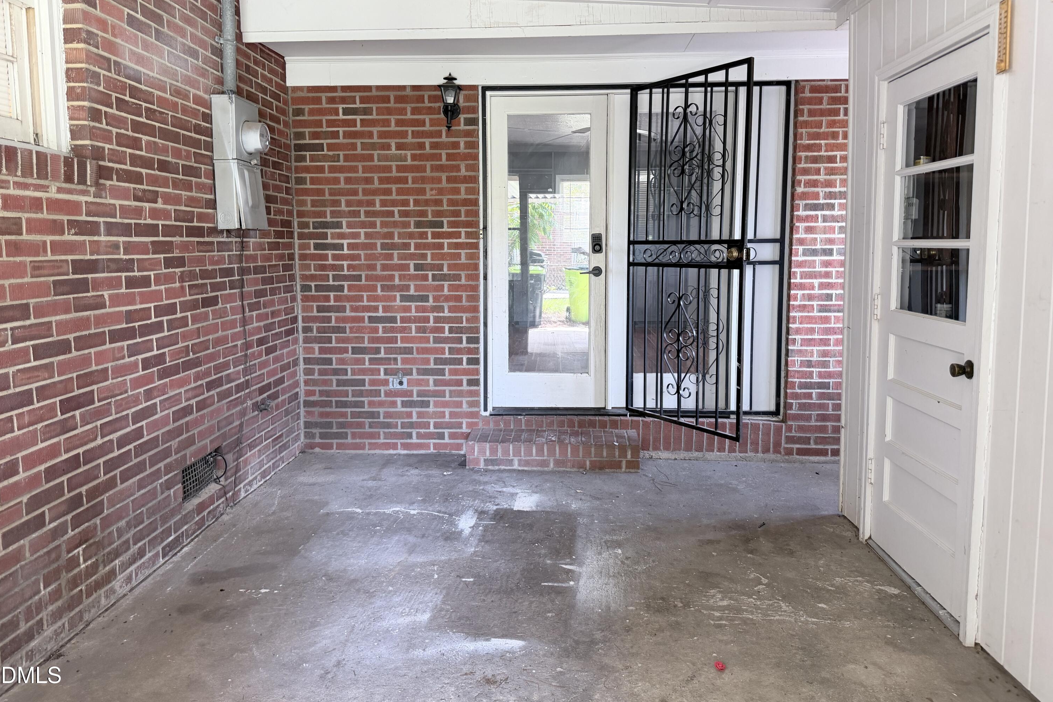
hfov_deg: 71.5
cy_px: 316
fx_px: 731
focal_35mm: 25
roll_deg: +1.2
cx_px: 526
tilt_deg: -5.2
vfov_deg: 51.2
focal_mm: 6.76
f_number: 1.78
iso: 200
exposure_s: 1/80
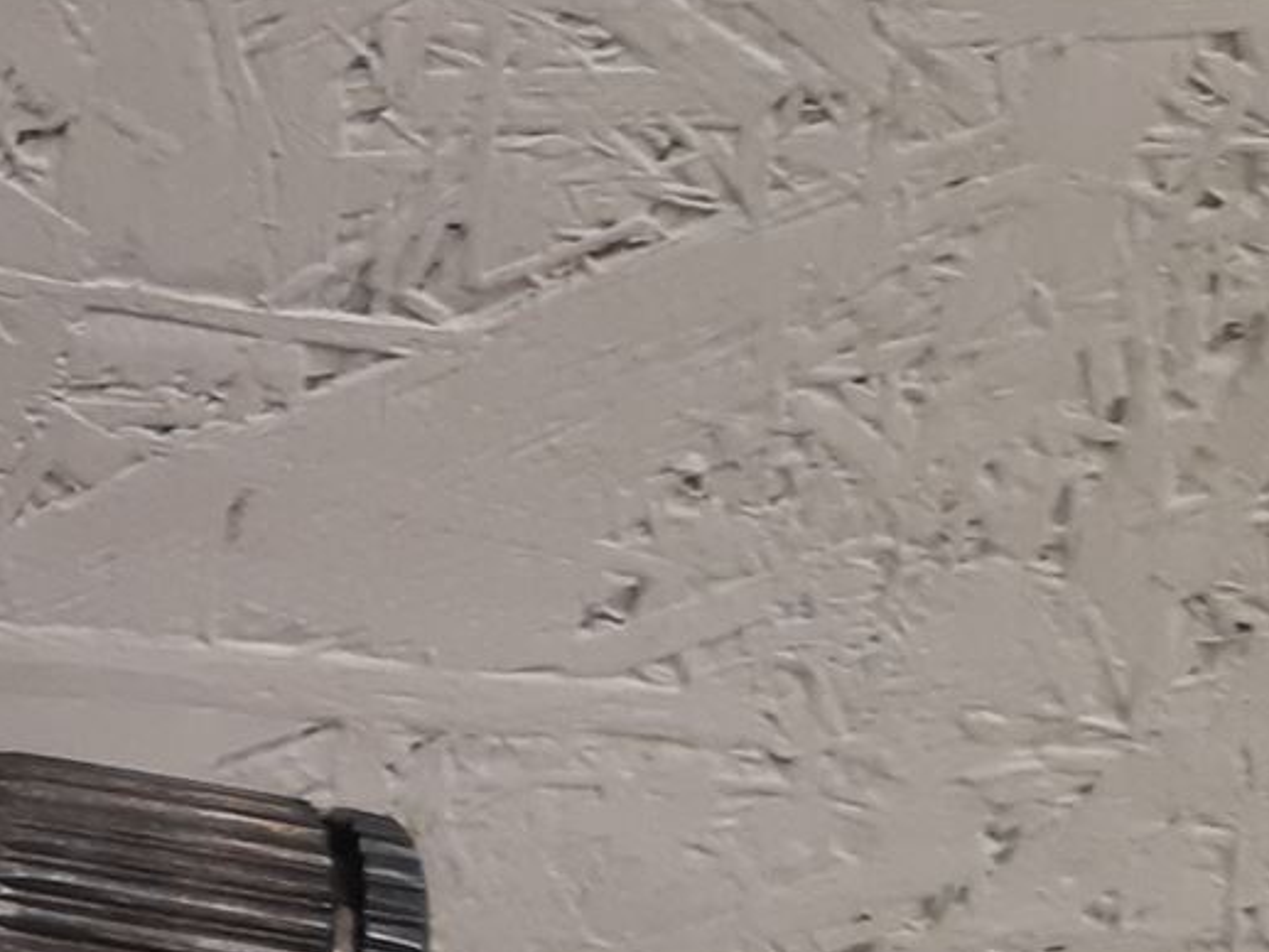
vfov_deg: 14.3
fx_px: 3777
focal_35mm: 103
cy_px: 635
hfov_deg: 16.2
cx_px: -989
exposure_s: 1/50
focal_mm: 3.93
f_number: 1.7
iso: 125
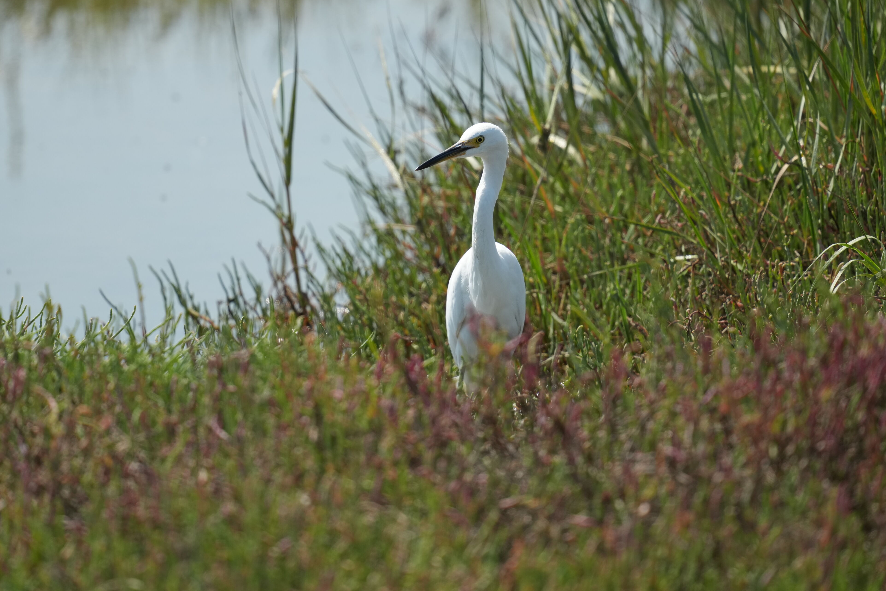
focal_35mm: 674
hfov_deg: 3.1
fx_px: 16587
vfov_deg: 2.0
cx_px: 405
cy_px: 263
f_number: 5.6
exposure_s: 1/2000
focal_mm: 600
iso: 640
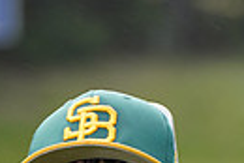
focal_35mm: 732
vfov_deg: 1.9
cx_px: 22
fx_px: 4967
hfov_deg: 2.8
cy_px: 453
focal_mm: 164
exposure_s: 1/250
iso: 100
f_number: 5
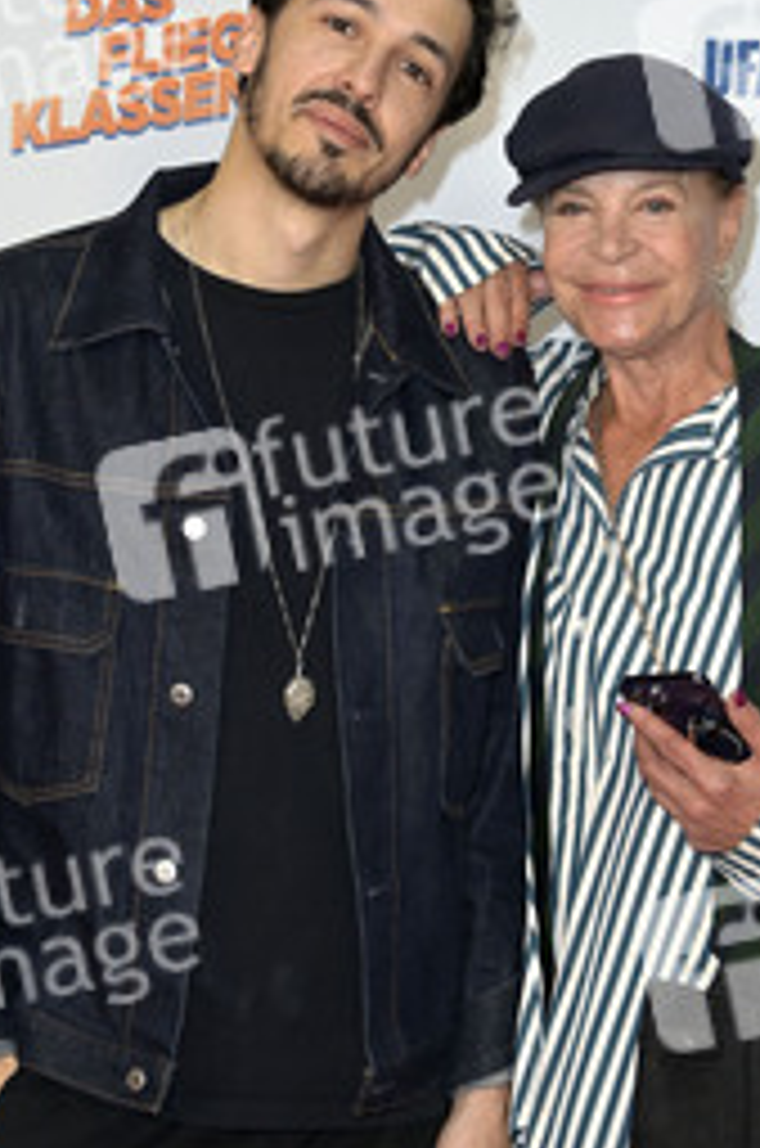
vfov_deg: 18.6
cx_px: 459
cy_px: 720
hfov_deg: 12.4
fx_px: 3497
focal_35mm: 110
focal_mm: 70
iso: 640
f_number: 5.6
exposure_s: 1/250
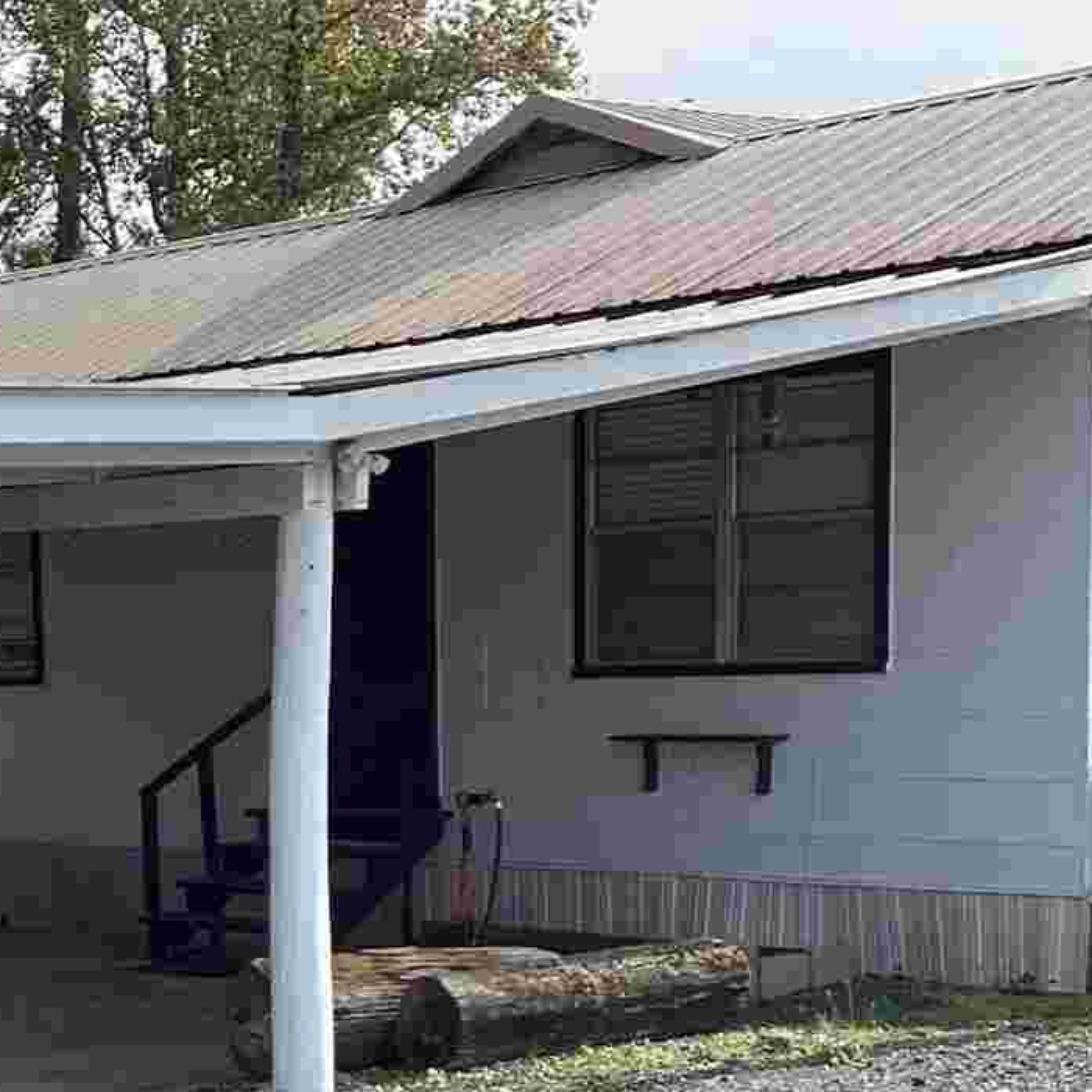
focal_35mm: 80
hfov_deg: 20.6
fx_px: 2855
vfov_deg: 21.2
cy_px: 970
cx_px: -123
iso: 25
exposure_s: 1/570
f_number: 2.4
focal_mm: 3.3
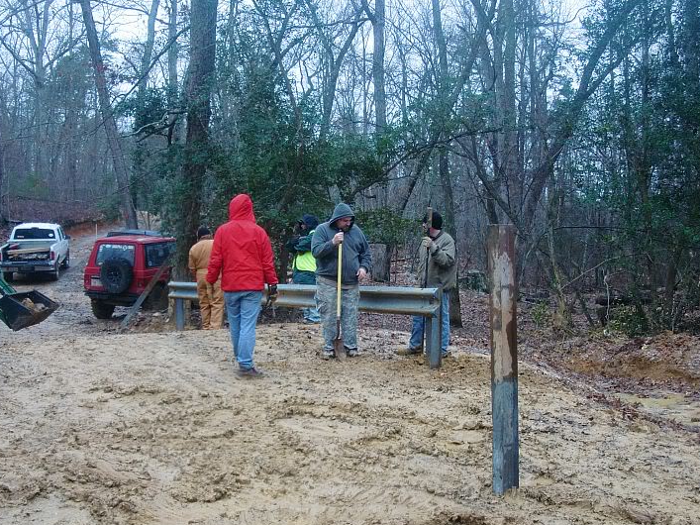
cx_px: 350
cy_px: 294
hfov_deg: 43.9
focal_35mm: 43
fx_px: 869
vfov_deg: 33.5
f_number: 3.9
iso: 100
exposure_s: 1/60
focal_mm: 6.7
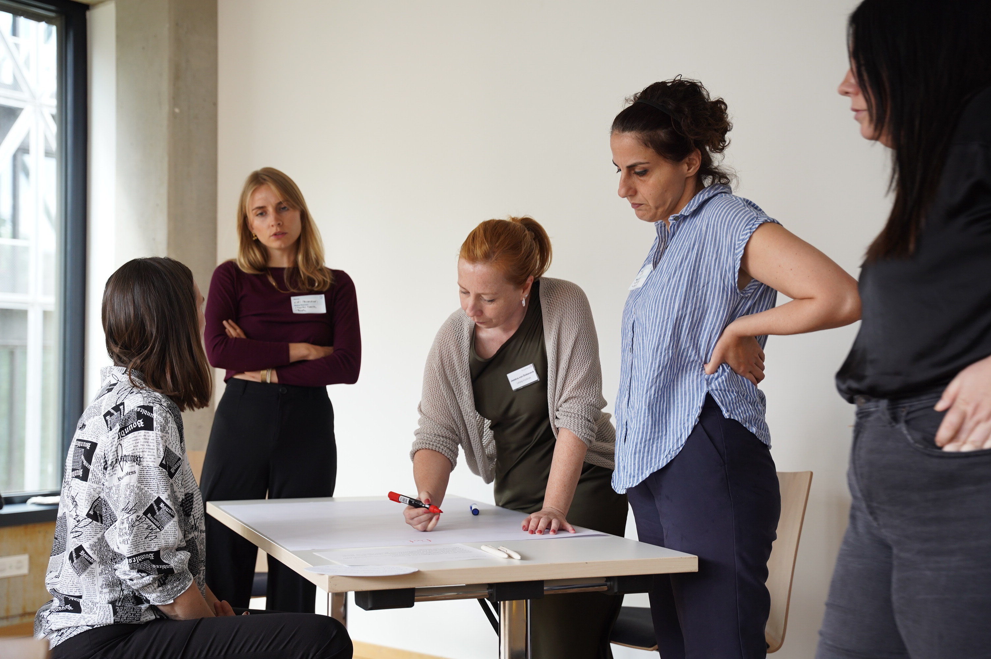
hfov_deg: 44.0
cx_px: 496
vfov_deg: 30.1
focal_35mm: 45
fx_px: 1227
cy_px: 330
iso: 640
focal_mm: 44.6
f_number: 3.5
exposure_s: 1/160
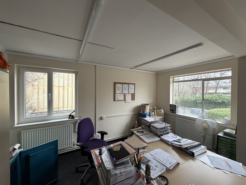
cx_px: 123
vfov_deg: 85.7
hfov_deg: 102.1
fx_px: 99
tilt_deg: -2.5
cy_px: 92
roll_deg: -0.6
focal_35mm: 14
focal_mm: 2.22
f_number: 2.2
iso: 160
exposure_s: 1/100
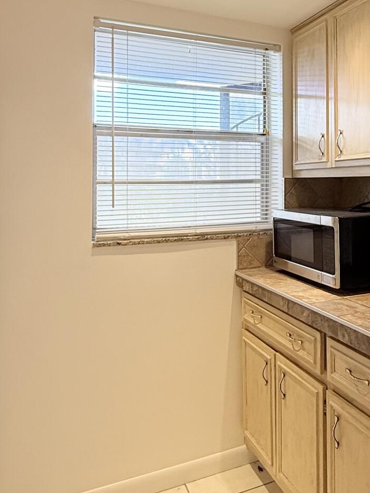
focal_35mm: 30
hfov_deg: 46.2
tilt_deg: +1.0
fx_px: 427
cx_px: 239
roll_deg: +0.2
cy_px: 184
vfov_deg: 59.2
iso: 100
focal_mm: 2.22
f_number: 2.2
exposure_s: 1/120
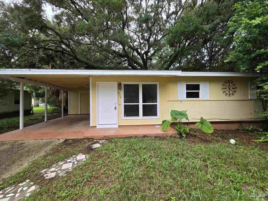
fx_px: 101
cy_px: 100
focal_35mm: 13
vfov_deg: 89.9
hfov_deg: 106.2
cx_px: 134
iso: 50
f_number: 2.2
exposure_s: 1/169
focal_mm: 2.2
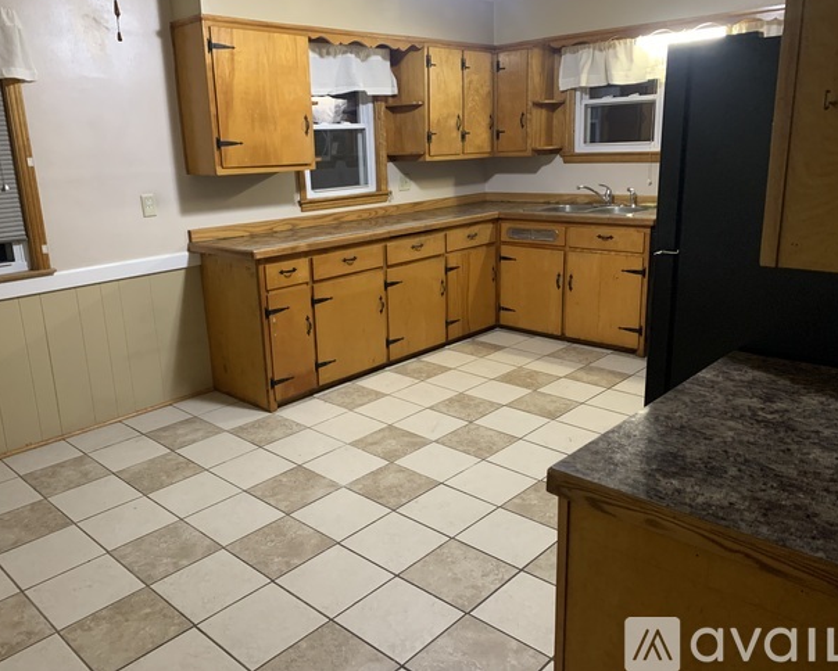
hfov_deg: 62.1
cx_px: 386
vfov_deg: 51.6
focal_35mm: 28
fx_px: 695
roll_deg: +1.9
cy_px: 326
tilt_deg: -15.4
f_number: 1.8
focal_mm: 4.25
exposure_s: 1/40
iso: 400
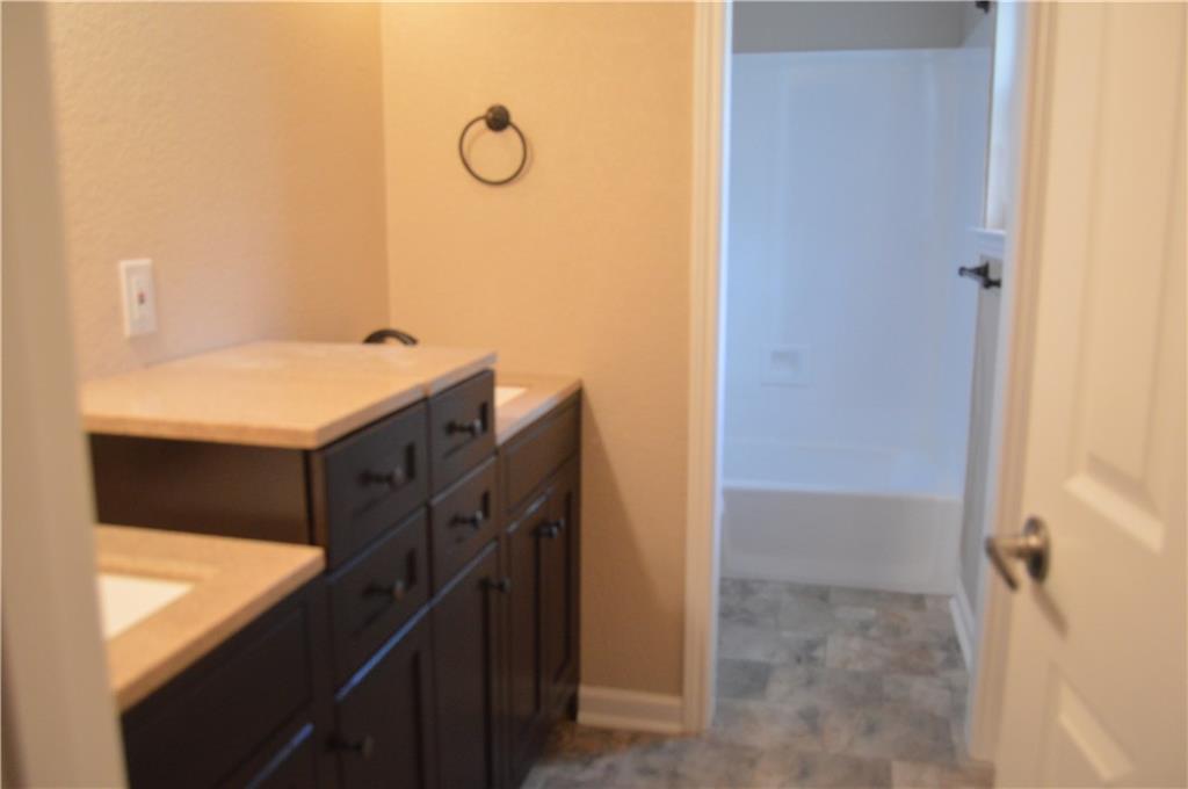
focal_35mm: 27
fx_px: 890
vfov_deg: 47.8
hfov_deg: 67.4
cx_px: 594
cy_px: 394
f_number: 3.5
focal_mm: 18
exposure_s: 1/60
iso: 1600
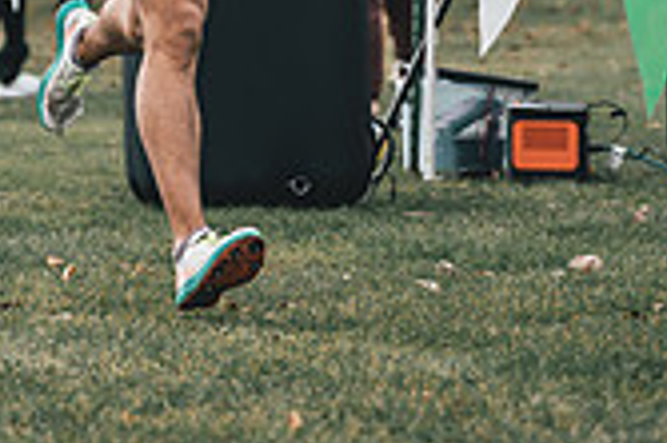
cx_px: 124
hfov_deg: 10.7
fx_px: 3535
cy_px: -249
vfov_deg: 7.1
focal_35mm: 191
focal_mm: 52
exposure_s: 1/3200
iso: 200
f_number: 2
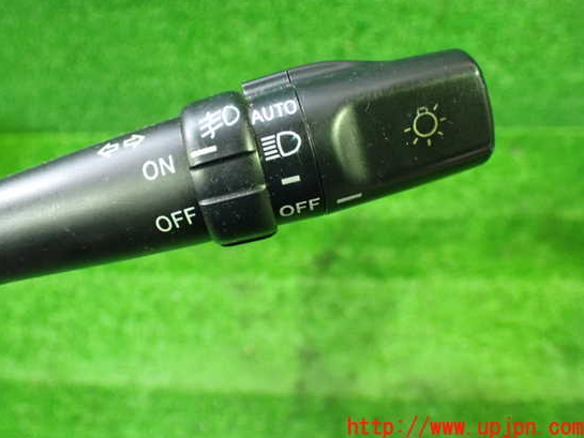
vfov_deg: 42.9
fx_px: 557
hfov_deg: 55.3
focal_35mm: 33
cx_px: 268
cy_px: 200
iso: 1000
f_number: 2.3
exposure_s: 1/30
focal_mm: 5.4
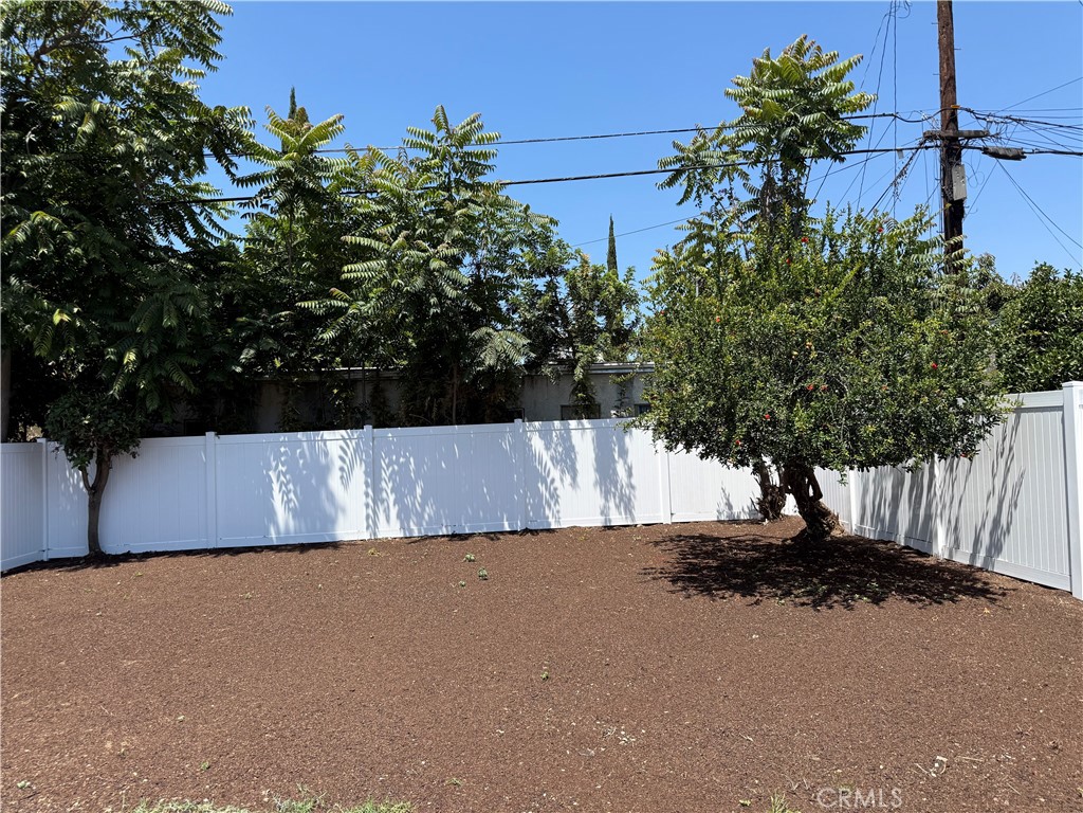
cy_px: 406
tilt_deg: +2.4
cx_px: 542
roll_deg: +1.8
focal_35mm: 24
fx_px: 751
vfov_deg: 56.8
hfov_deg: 71.6
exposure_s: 1/2907
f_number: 1.78
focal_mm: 6.76
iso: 80
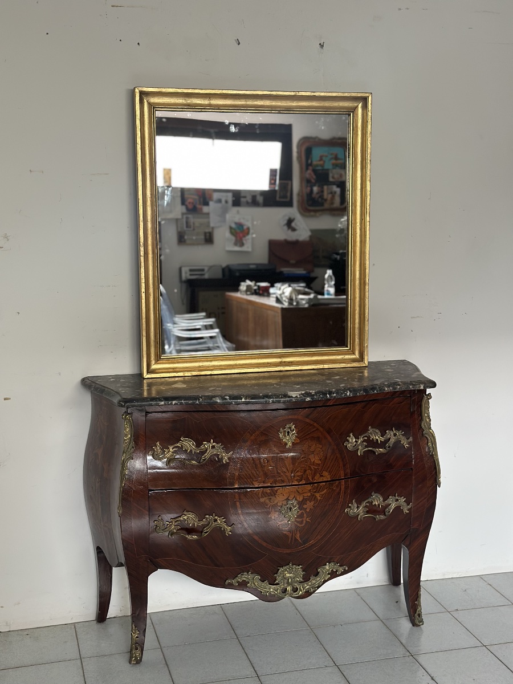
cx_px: 256
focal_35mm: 48
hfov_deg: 30.3
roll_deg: +0.5
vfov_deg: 39.7
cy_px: 342
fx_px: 948
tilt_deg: -9.3
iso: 250
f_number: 1.78
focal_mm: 6.86
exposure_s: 1/50
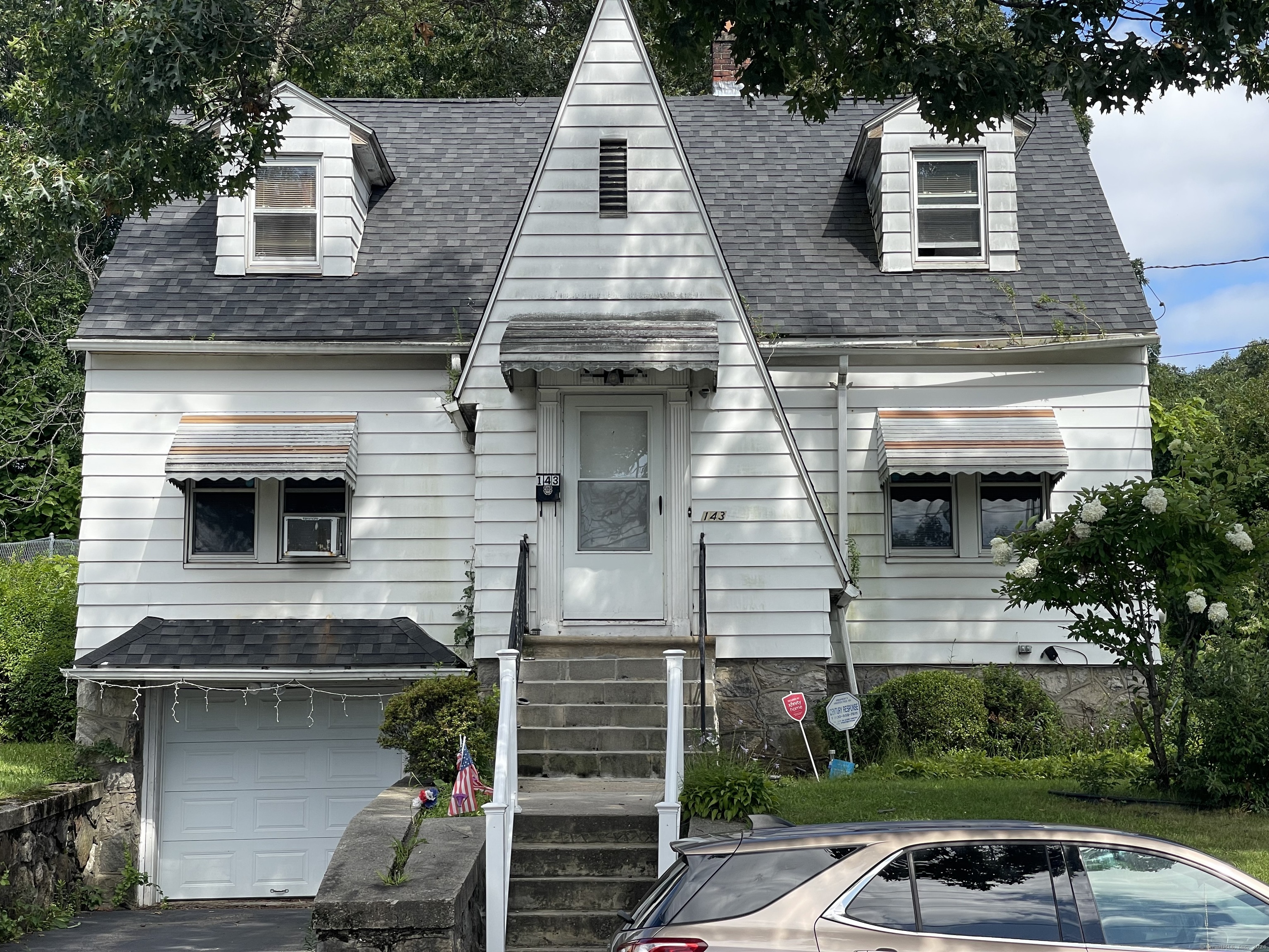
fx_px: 2346
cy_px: 476
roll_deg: +0.3
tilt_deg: +7.9
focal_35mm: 64
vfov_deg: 22.9
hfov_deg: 30.3
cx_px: 634
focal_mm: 7.5
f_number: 2.2
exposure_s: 1/657
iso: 20
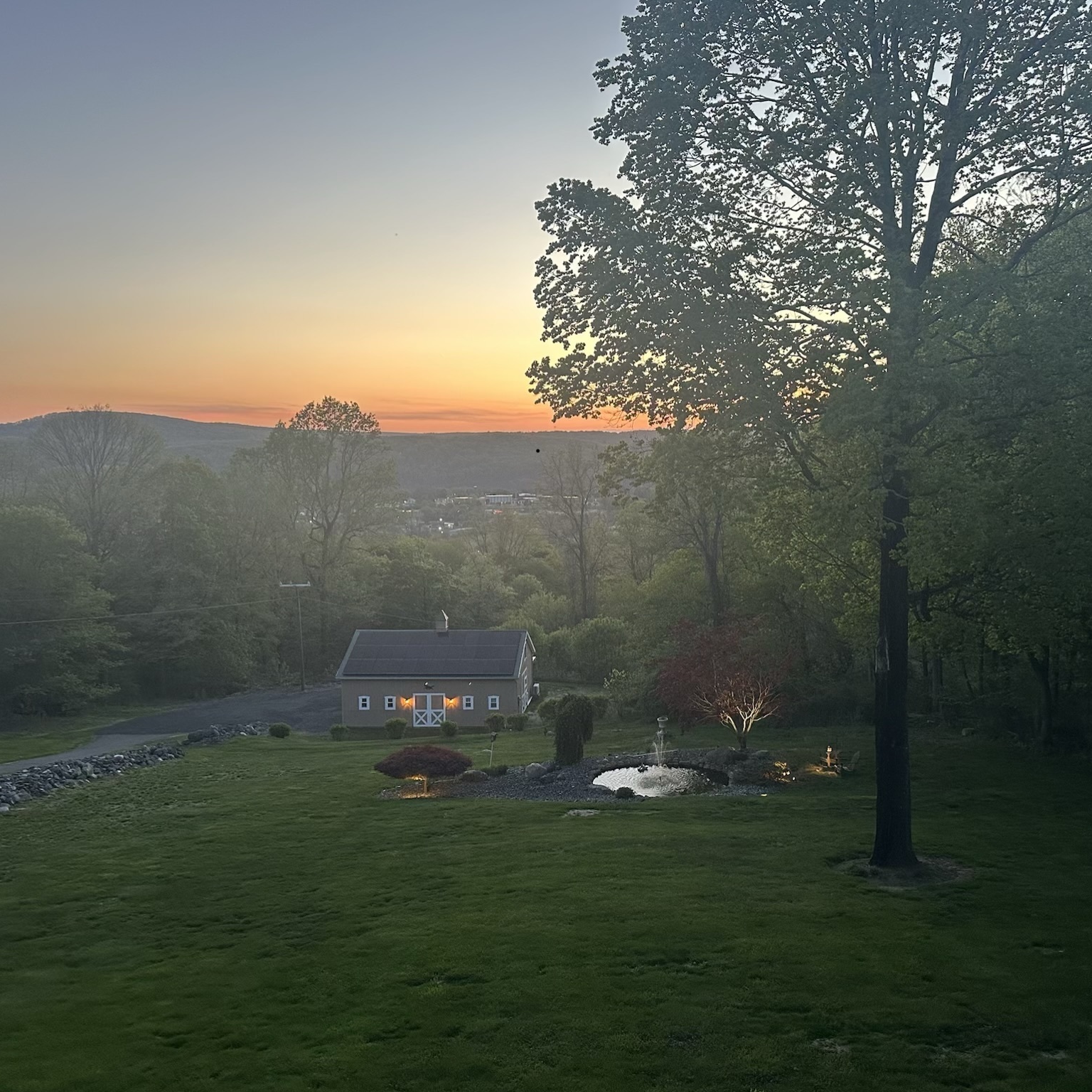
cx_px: 628
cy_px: 549
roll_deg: -0.2
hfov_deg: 55.4
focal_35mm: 29
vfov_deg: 55.6
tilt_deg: -4.5
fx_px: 1035
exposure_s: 1/85
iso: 250
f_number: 1.78
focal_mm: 6.86
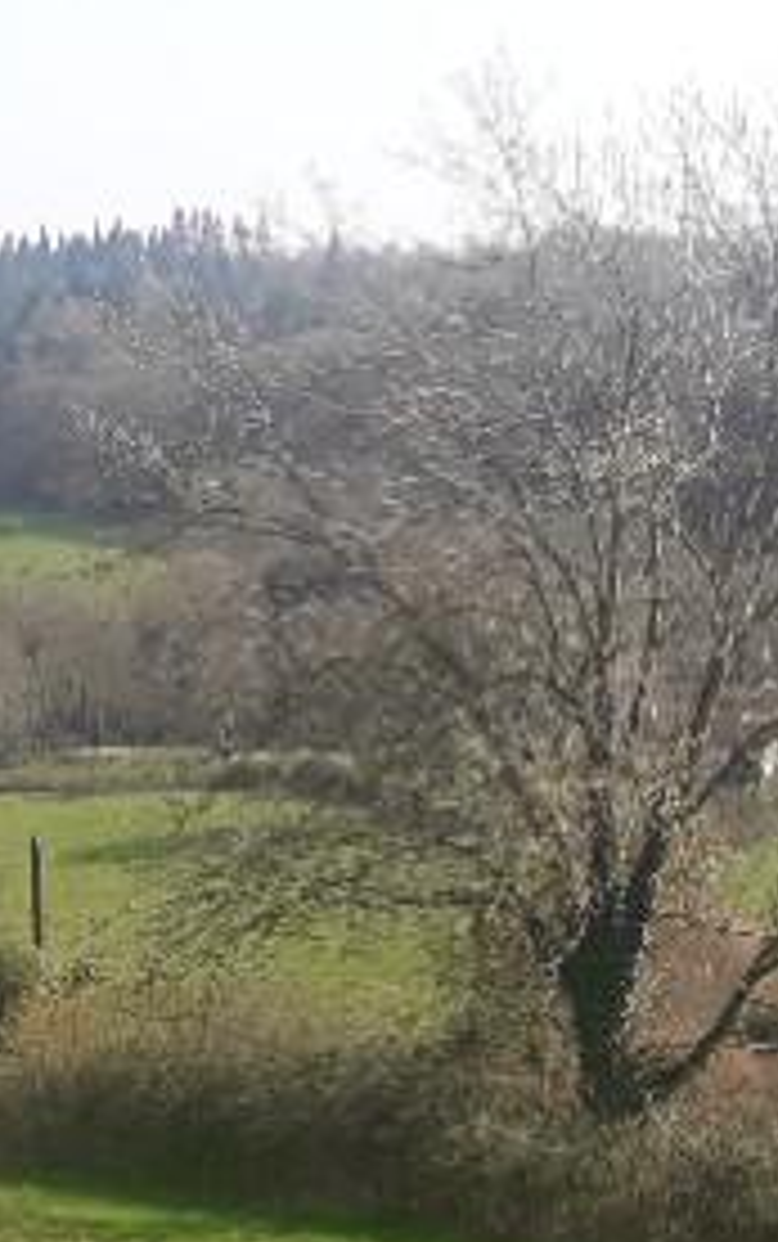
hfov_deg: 11.9
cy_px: 981
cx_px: 94
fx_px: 3724
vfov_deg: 18.8
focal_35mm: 110
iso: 40
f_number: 1.9
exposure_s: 1/923
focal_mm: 3.7
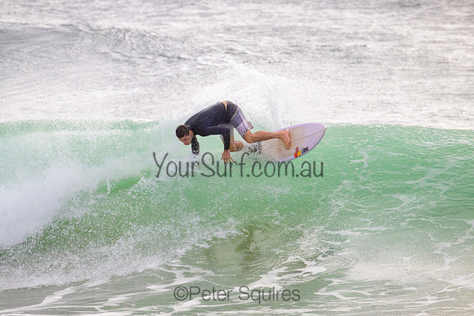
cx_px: 216
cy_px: 123
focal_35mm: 979
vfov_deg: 1.4
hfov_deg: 2.1
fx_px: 12887
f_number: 11
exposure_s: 1/2000
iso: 500
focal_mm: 800
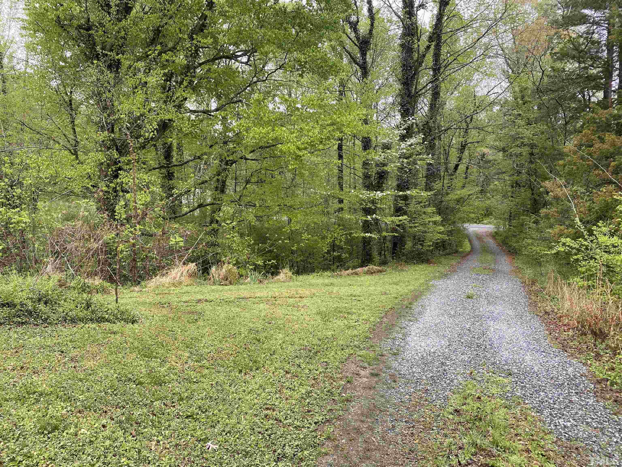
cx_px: 311
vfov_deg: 53.1
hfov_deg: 67.3
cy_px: 234
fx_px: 467
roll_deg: -1.4
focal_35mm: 26
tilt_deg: -4.1
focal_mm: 4.25
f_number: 1.8
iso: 32
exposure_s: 1/236
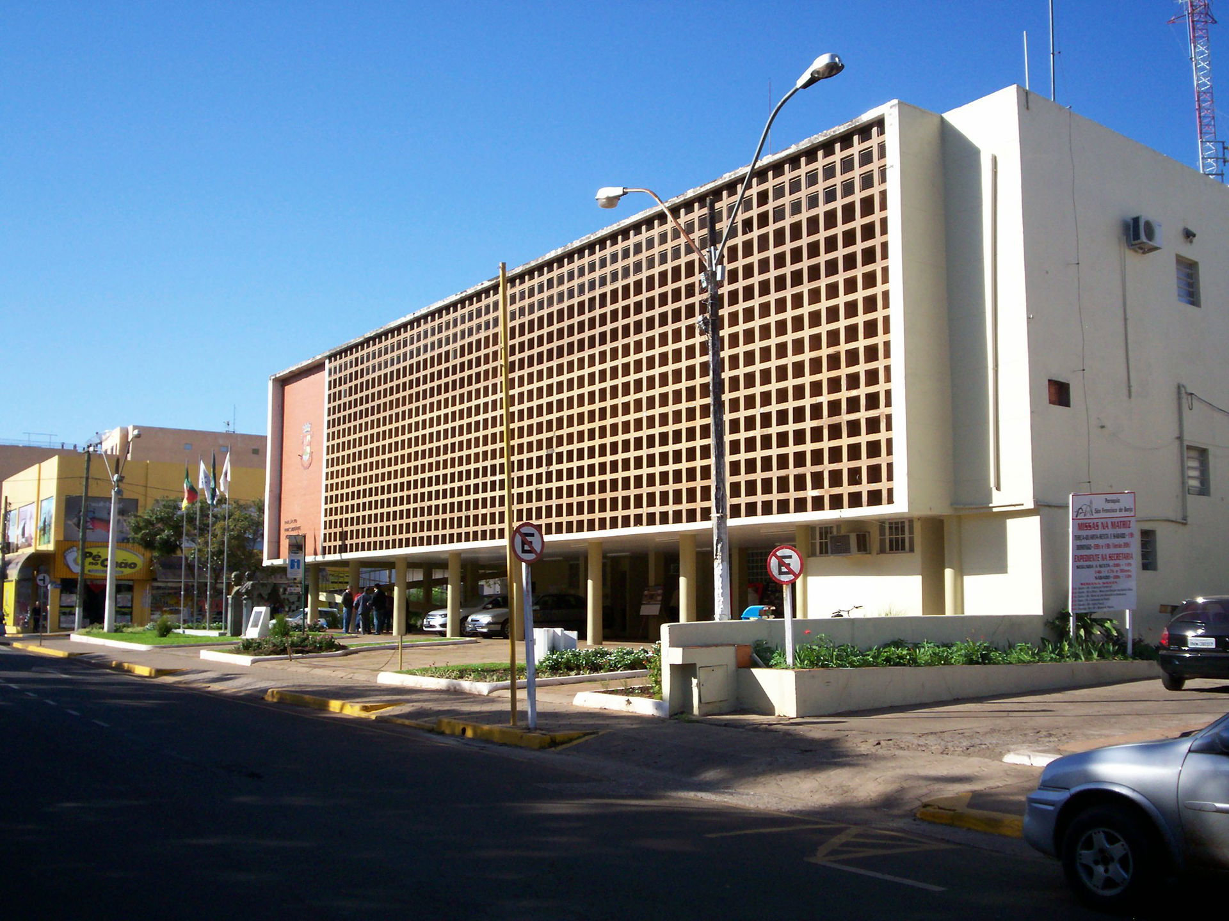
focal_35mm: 36
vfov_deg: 39.7
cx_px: 614
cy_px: 460
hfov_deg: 51.4
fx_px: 1278
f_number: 4.5
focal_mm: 5.9
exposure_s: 1/493
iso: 100
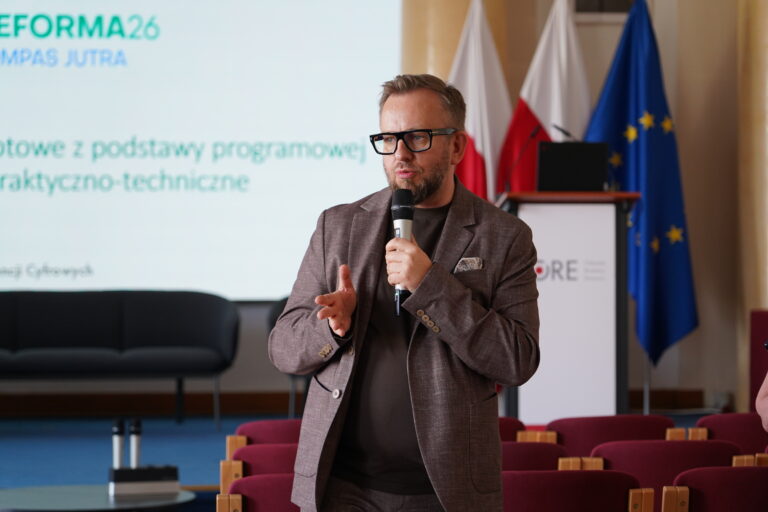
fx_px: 2154
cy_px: 256
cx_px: 384
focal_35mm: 101
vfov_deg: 13.6
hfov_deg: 20.2
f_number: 4
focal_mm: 101
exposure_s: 1/160
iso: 1600
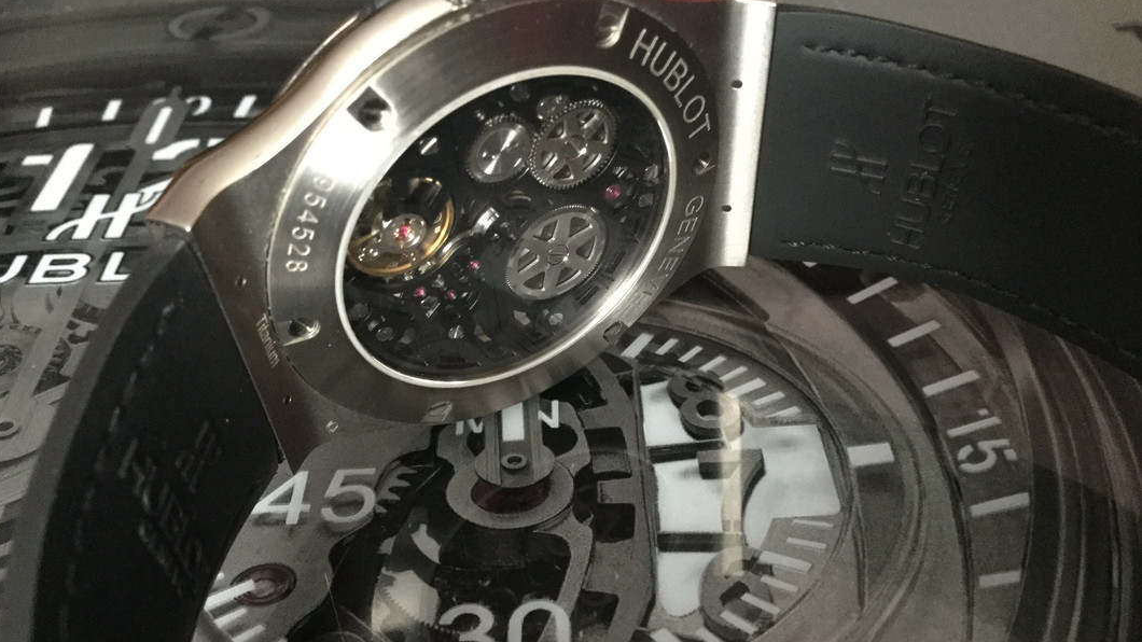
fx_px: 1029
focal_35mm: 34
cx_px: 568
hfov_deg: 58.0
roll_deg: +4.5
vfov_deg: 34.5
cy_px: 383
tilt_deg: -41.4
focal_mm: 3.3
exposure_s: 1/17
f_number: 2.4
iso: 400
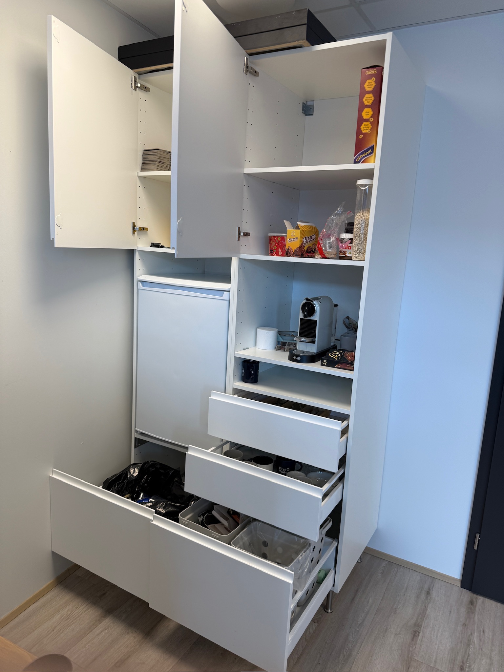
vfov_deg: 71.6
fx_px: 466
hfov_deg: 56.8
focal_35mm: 24
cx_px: 252
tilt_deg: -11.3
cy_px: 336
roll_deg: -3.1
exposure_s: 1/100
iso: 80
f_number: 1.78
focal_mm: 6.76
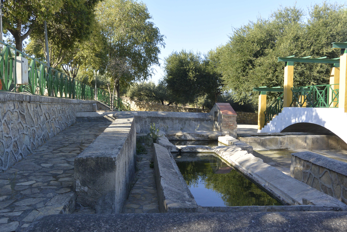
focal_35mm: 35
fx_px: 337
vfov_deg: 37.9
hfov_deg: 54.4
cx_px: 174
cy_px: 116
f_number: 5.6
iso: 160
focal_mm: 13
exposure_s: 1/320
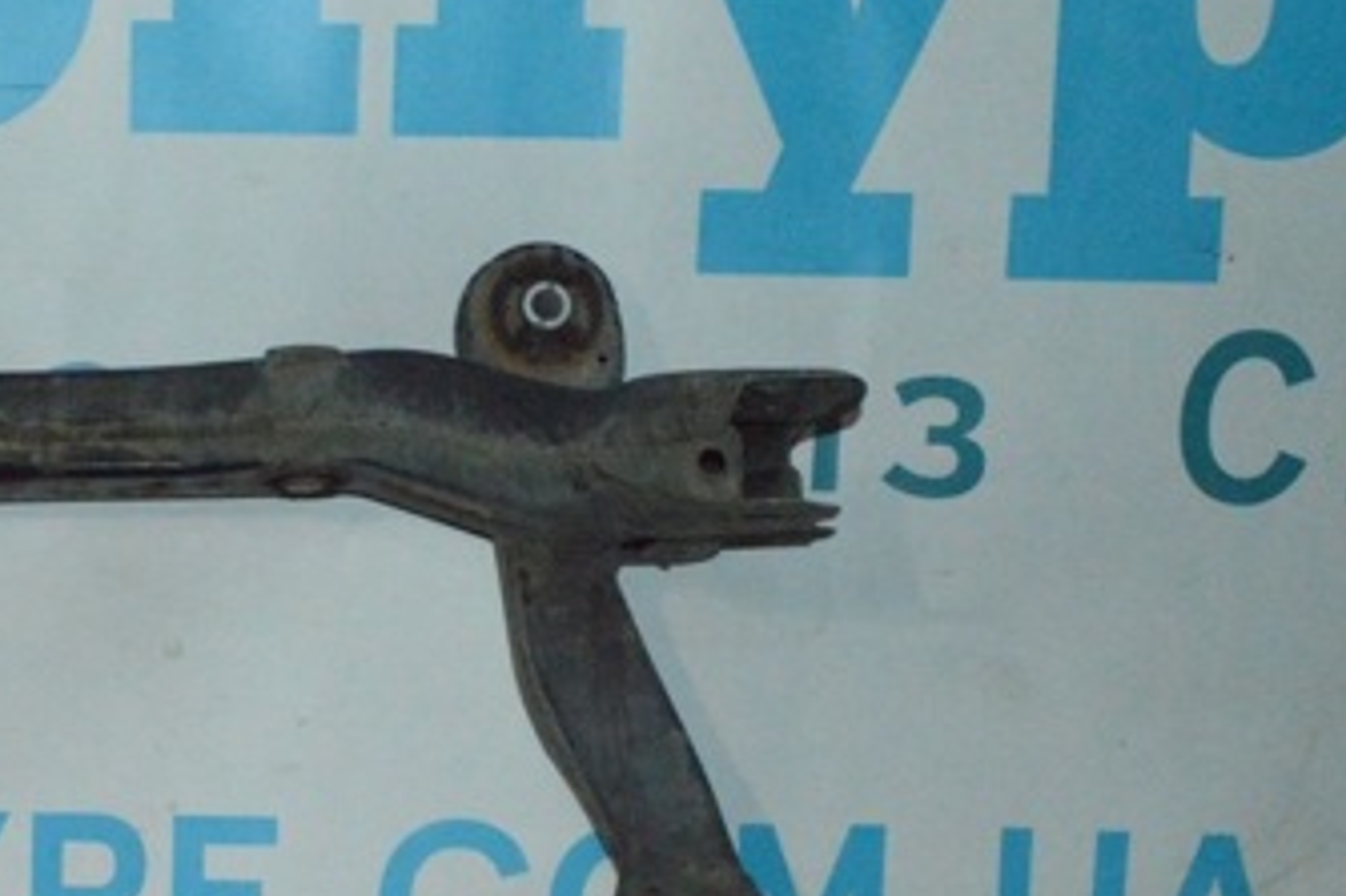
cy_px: 617
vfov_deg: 21.4
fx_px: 2354
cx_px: 141
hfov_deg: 30.5
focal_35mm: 63
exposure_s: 1/200
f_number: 16
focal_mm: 22
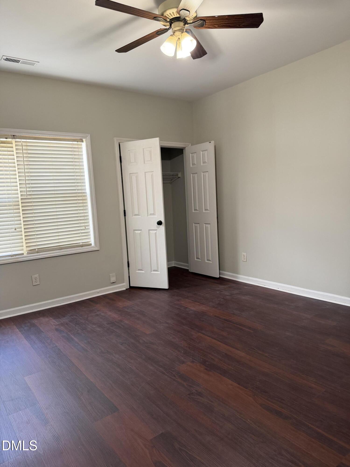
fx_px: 324
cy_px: 234
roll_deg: +2.1
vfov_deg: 71.6
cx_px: 175
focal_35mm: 24
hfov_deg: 56.8
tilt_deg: -5.7
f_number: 1.78
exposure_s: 1/60
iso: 200
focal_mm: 6.76
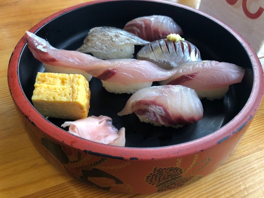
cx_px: 132
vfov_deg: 49.7
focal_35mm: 28
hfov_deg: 63.5
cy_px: 99
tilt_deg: -47.4
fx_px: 214
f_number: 1.8
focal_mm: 3.99
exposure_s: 1/100
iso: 32
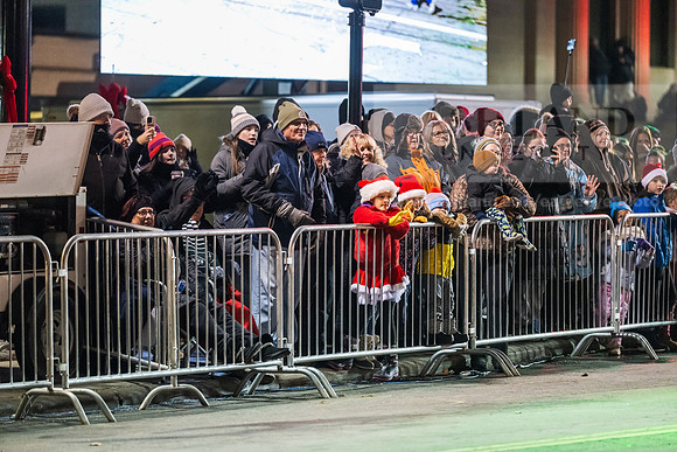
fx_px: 3762
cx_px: 338
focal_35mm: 200
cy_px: 226
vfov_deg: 6.9
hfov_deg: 10.3
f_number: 3.2
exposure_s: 1/320
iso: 4000
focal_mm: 200
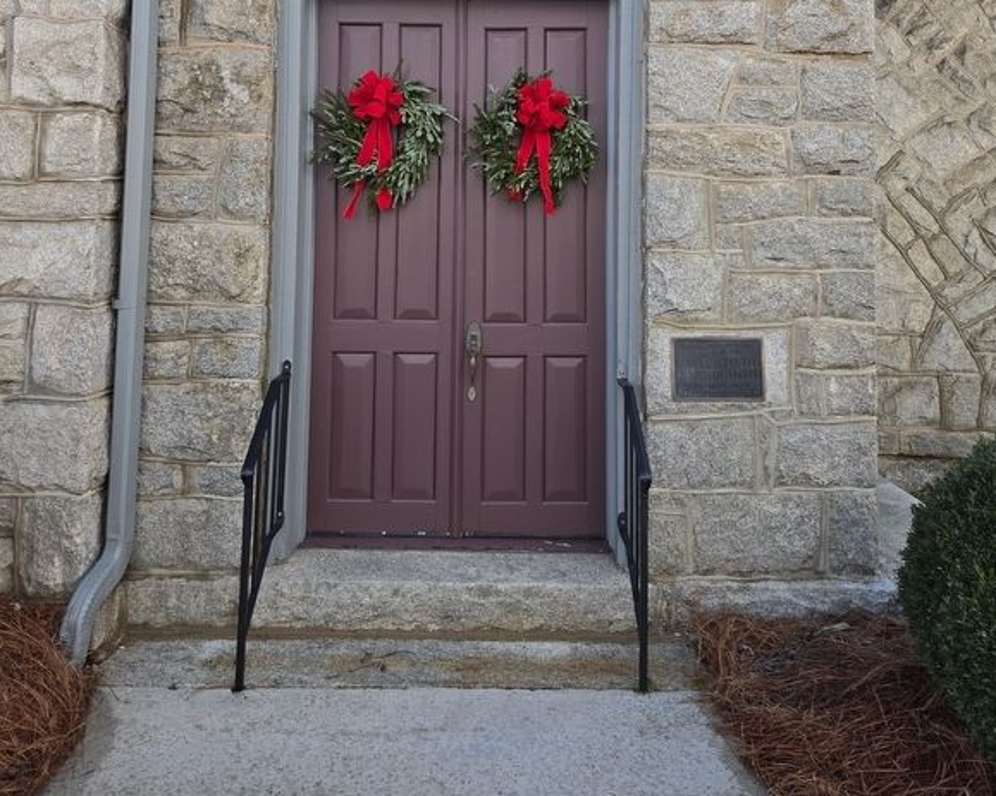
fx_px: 914
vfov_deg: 44.9
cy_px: 167
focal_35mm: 31
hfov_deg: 57.2
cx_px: 513
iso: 25
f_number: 1.8
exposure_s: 1/462
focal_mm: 5.4
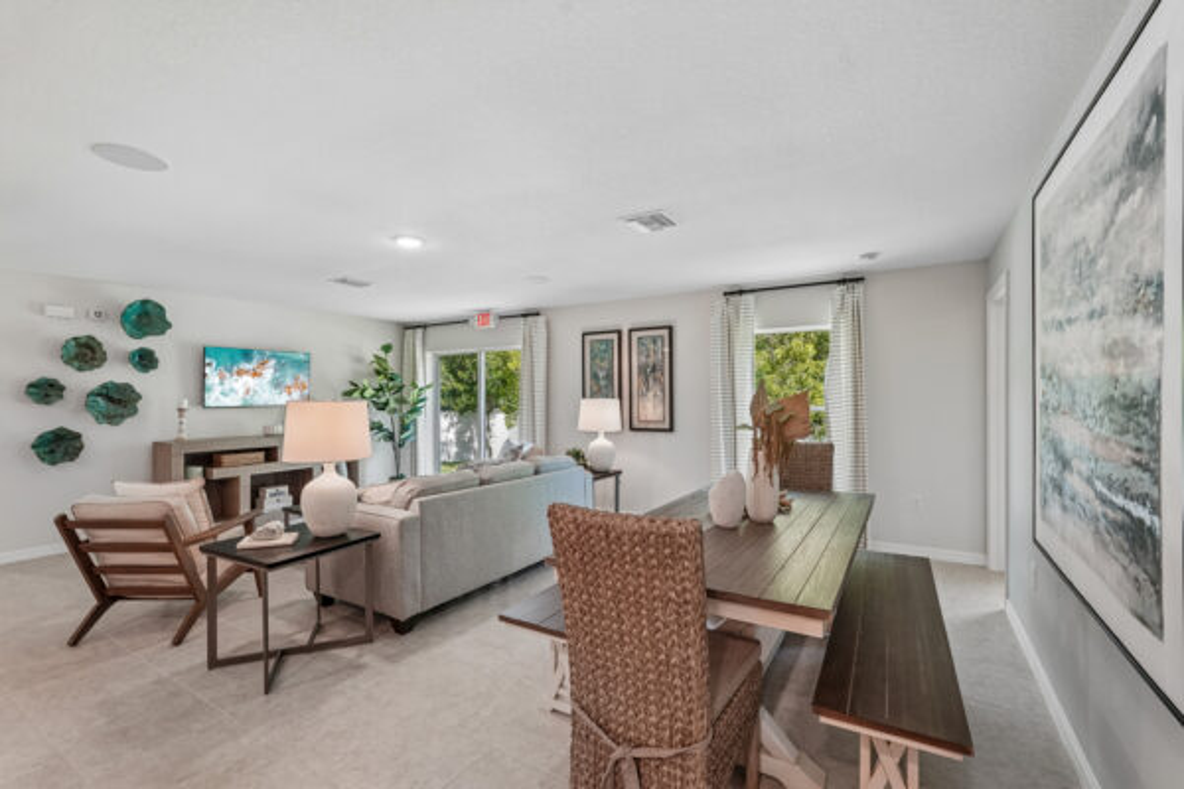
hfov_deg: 96.7
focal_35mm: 16
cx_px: 592
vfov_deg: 73.7
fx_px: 526
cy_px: 394
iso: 400
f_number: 8
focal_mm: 16
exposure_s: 1/15
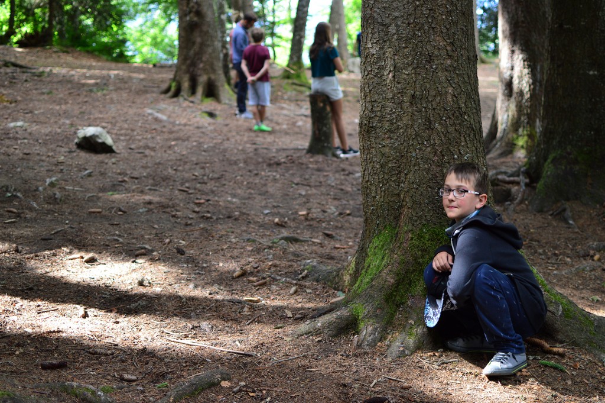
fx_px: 882
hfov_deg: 37.9
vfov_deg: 25.7
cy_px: 202
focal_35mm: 52
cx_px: 302
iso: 400
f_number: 1.8
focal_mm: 35
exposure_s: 1/400
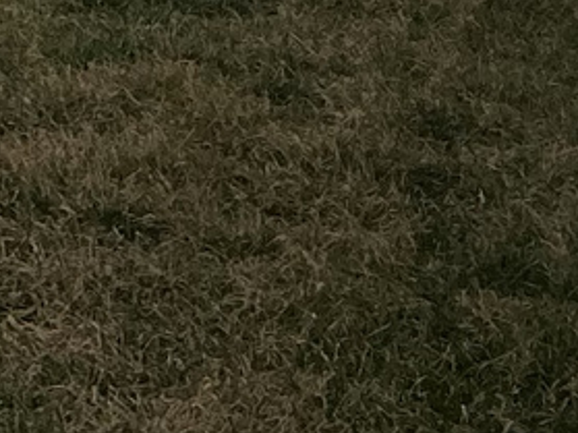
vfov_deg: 6.7
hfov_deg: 7.5
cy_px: -466
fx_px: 3555
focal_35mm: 213
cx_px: -1450
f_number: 1.8
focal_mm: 3
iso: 25
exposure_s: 1/4065
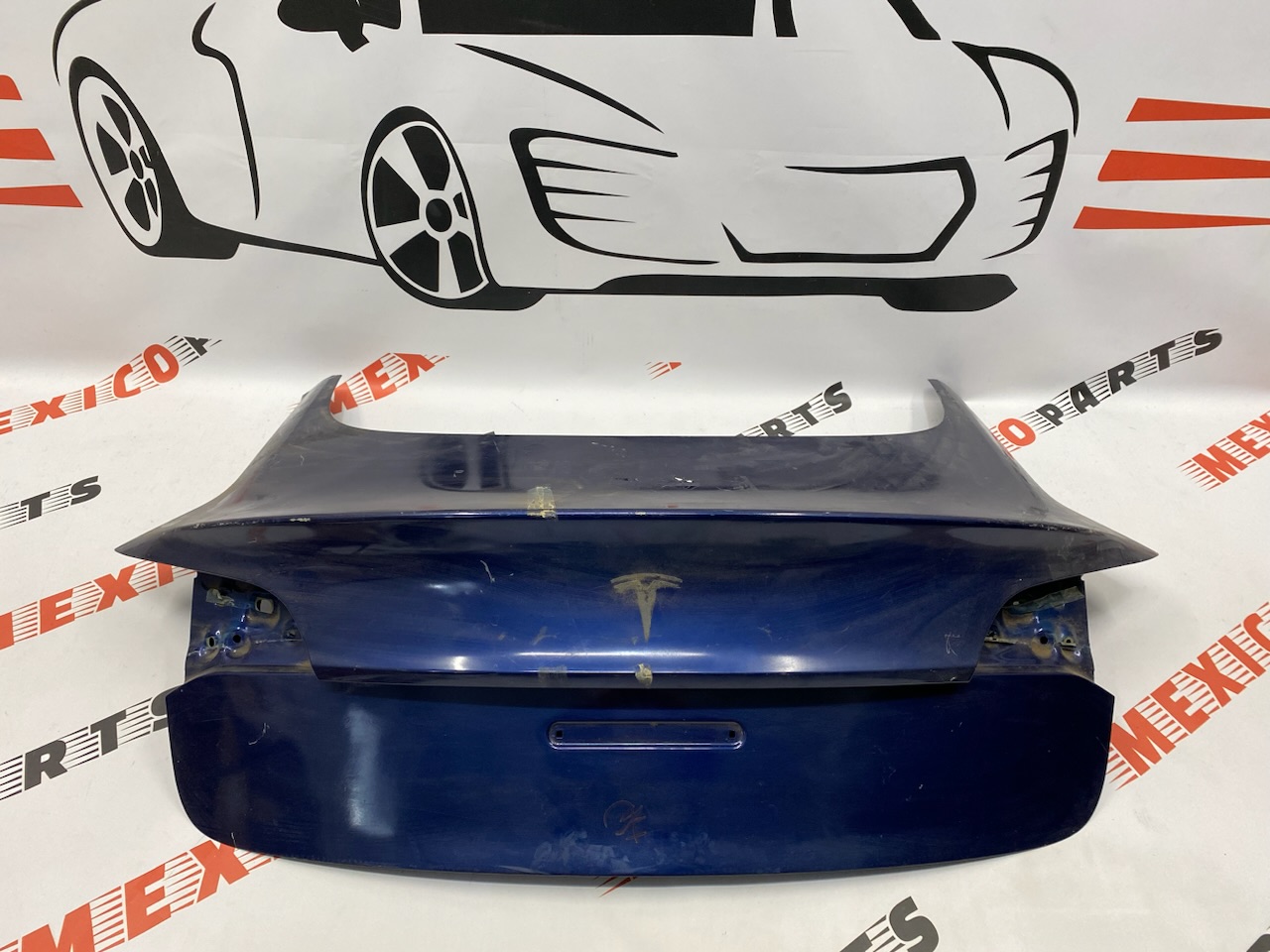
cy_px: 476
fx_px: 954
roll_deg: -0.5
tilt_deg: -42.3
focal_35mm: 26
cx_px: 635
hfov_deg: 67.3
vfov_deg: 53.1
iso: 125
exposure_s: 1/100
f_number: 1.8
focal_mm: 4.25
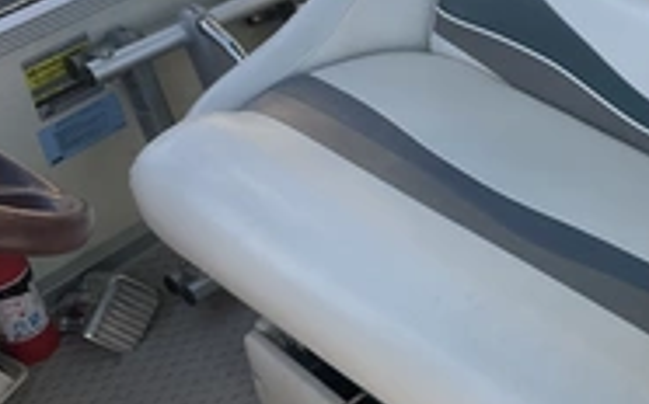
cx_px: 562
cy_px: 192
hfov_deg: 30.0
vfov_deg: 19.7
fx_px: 1167
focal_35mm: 66
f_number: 1.8
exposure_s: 1/709
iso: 25
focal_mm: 3
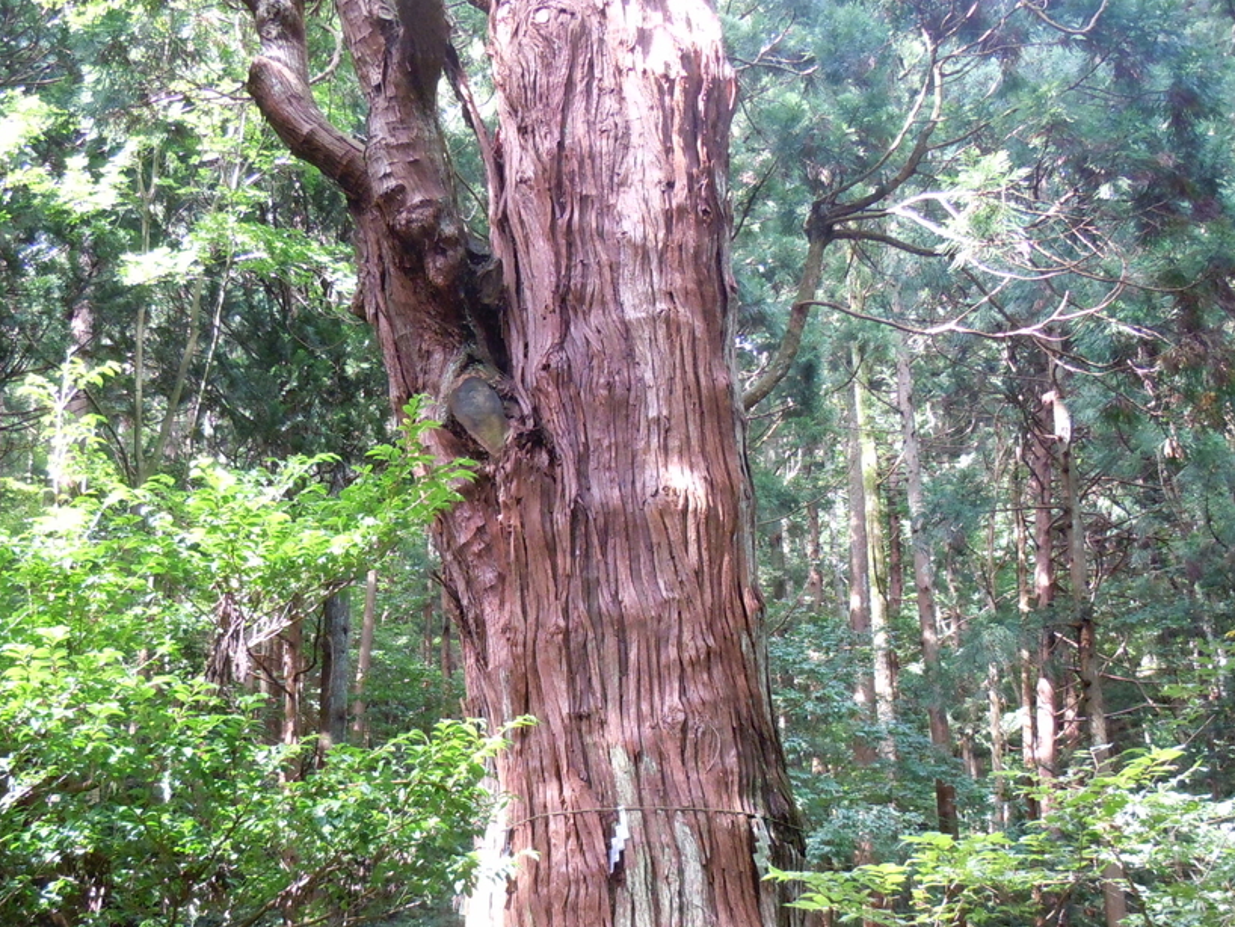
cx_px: 510
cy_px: 621
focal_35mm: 44
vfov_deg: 32.6
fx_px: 1570
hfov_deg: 42.8
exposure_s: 1/50
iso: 400
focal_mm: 5.4
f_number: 3.5
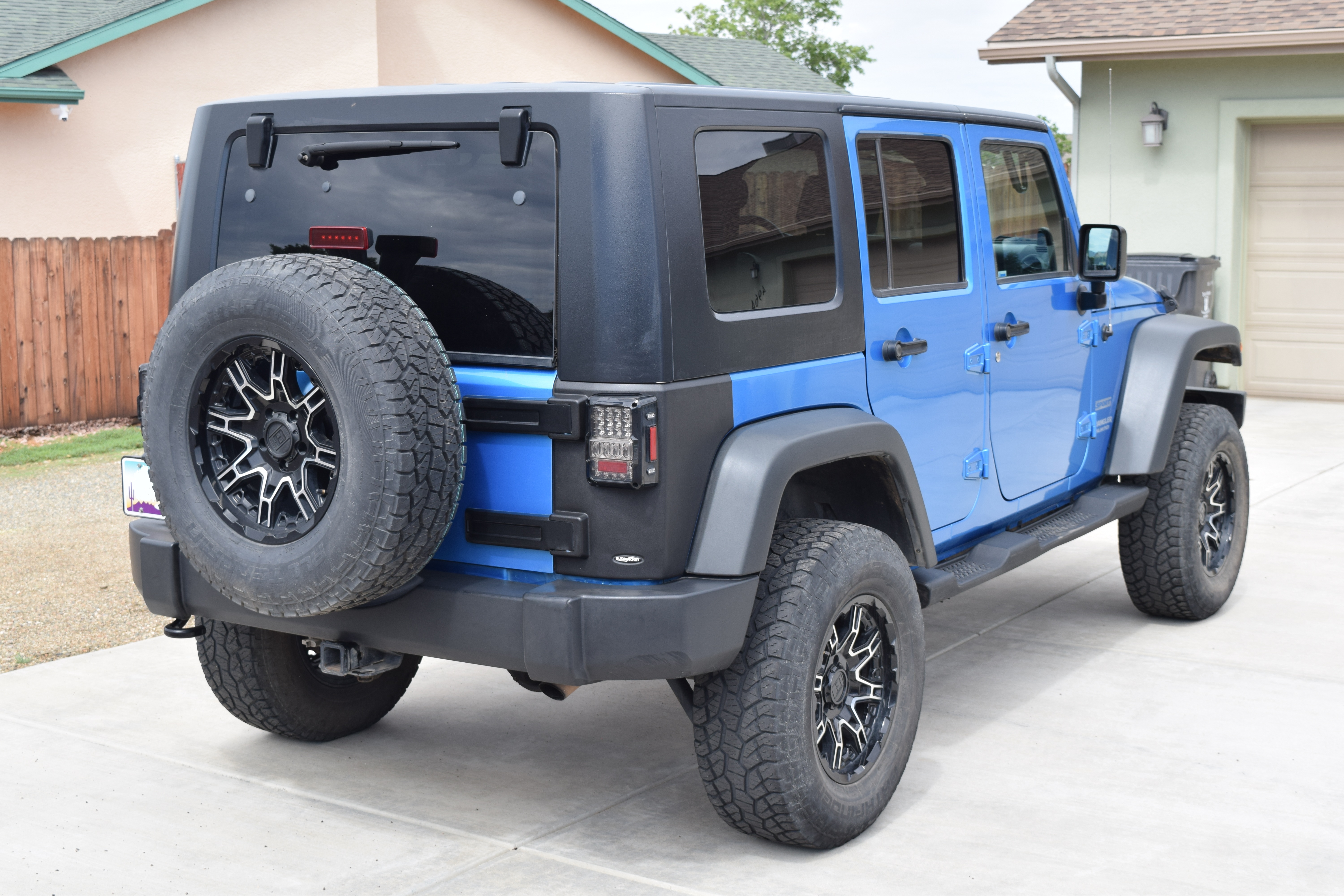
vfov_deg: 26.5
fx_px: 1904
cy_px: 448
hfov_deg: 38.9
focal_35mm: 51
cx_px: 672
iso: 200
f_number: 8
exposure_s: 1/250
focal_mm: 34
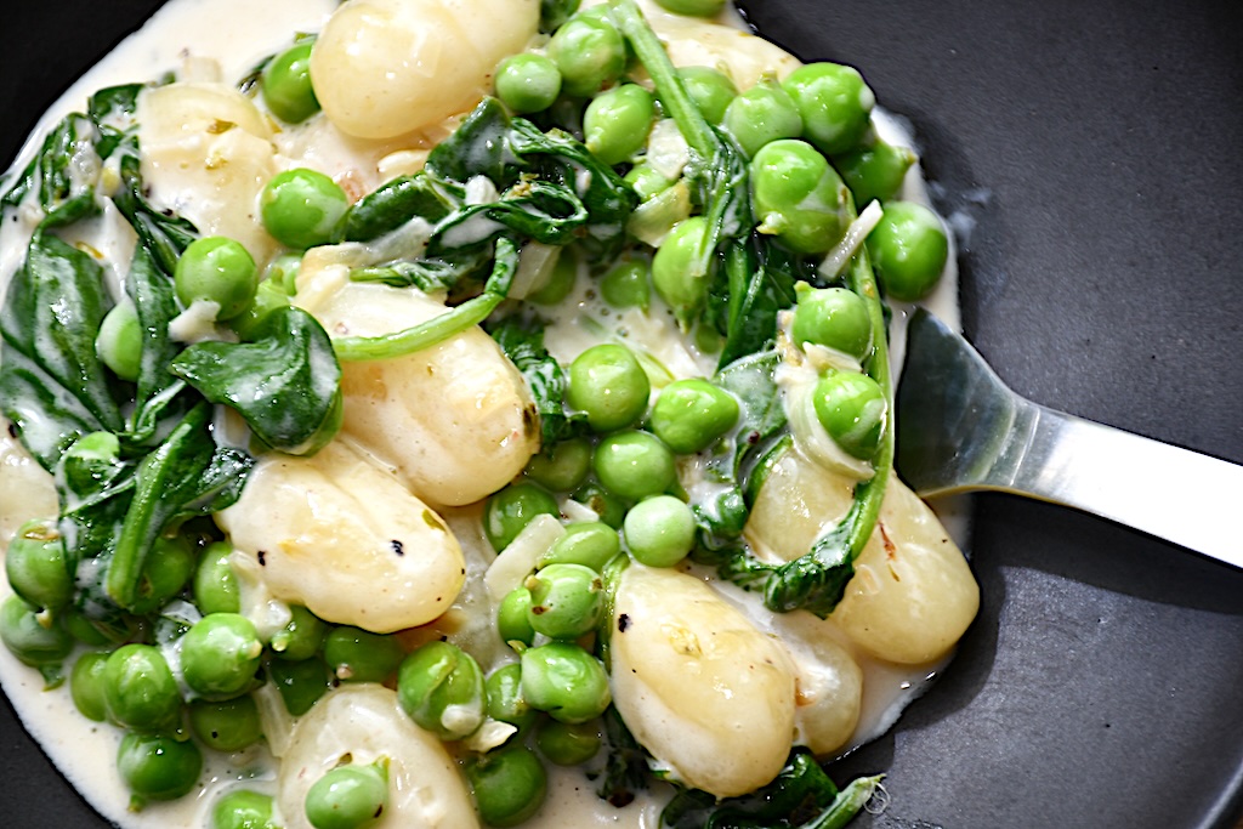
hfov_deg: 9.8
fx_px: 7251
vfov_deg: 6.5
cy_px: 414
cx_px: 622
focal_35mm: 210
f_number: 5.6
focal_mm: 140
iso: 200
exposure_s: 1/60
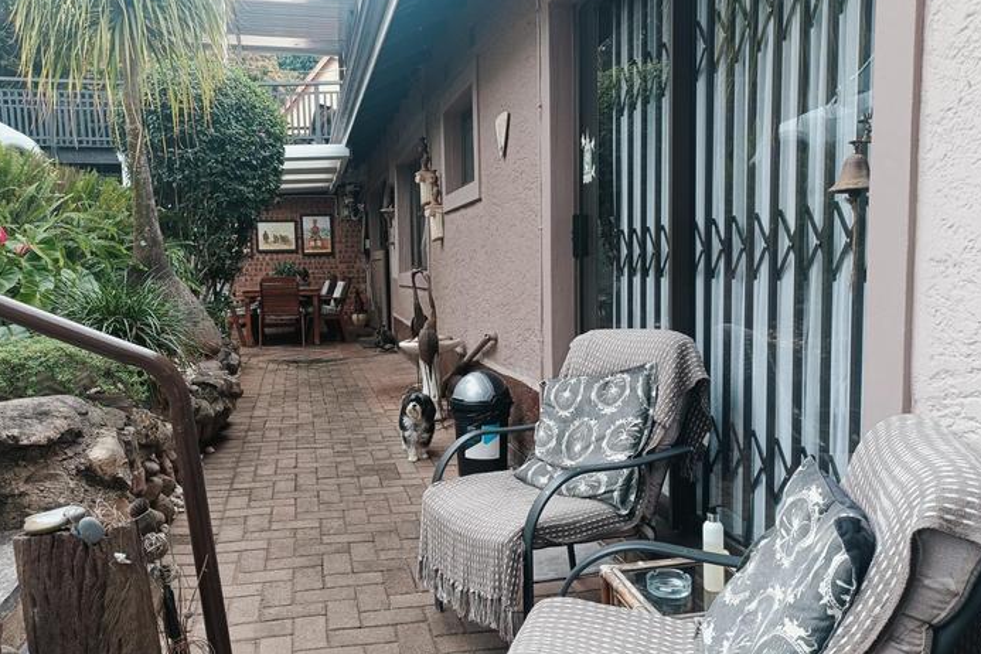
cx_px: 422
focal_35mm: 30
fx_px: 817
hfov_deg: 61.7
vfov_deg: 43.6
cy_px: 357
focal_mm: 4.7
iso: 125
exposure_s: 1/99.9
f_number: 1.7
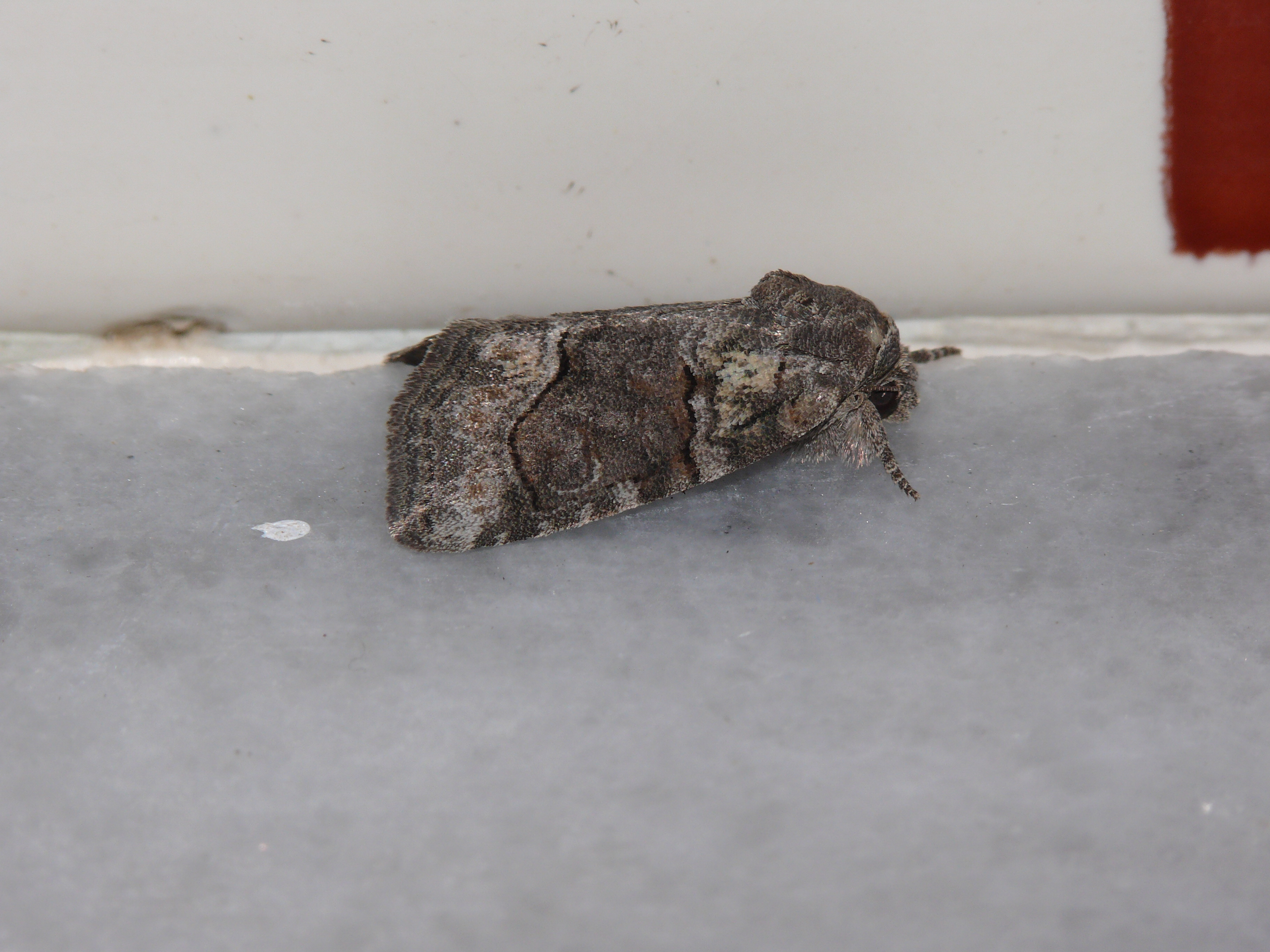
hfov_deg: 4.7
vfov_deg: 3.5
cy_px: 476
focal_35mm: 420
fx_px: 15409
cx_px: 635
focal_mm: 88.8
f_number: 10
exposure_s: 1/640
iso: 100
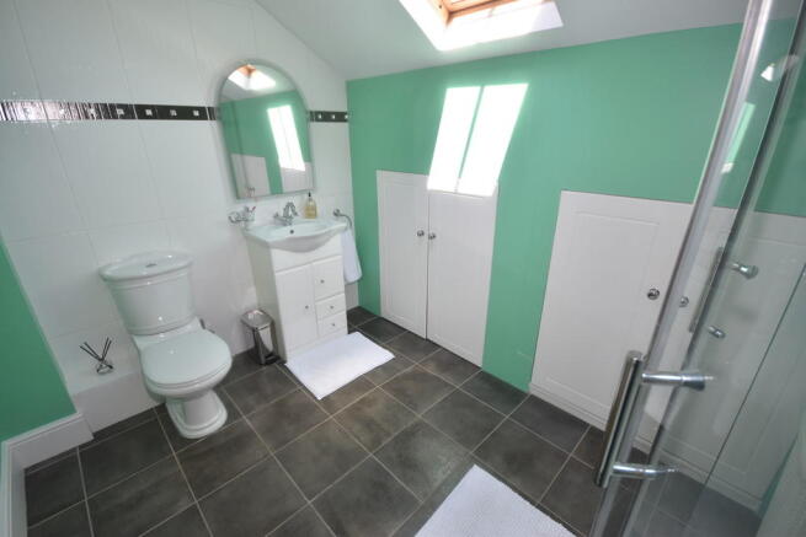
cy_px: 268
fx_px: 336
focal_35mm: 15
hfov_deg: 100.4
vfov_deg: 77.4
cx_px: 403
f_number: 4
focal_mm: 10
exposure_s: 1/250
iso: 400
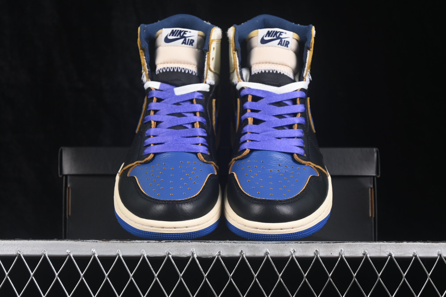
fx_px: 929
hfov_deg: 27.0
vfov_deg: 18.2
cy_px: 148
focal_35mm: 75
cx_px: 223
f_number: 6.3
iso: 160
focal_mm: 50
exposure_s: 1/60
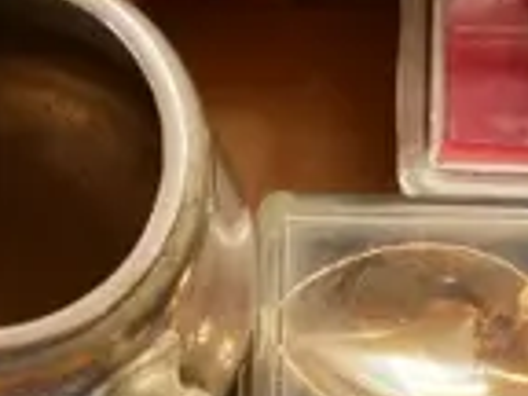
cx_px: -84
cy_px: 785
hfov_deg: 9.1
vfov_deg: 6.7
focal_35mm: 214
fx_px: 3264
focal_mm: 15
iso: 1600
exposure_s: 1/60
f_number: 4
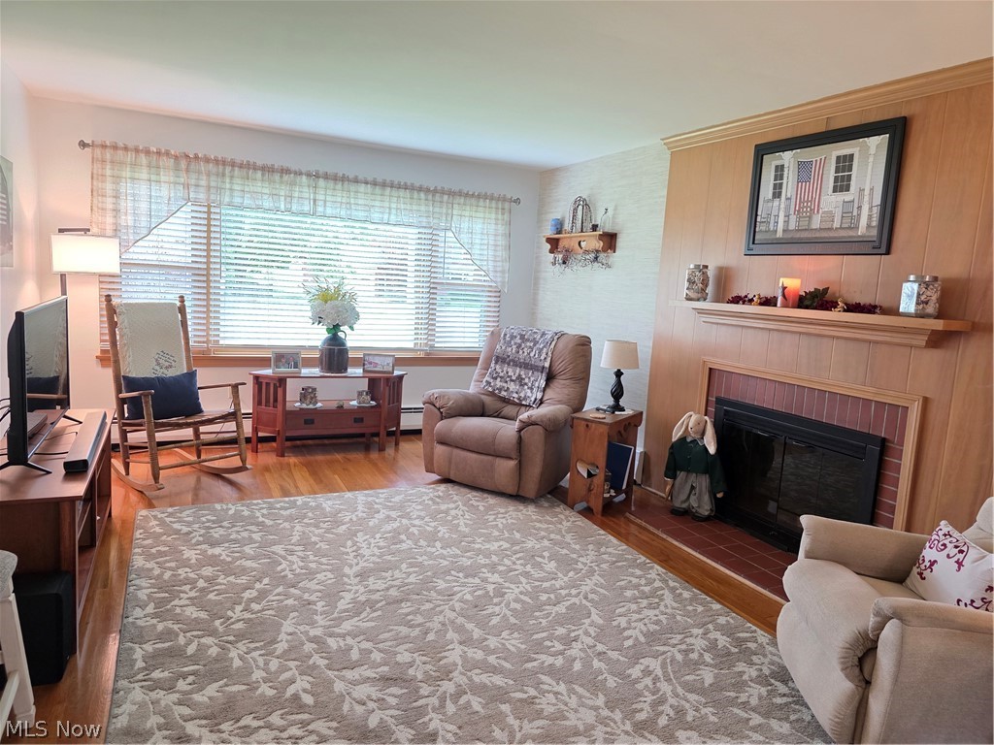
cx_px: 497
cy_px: 372
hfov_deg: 73.9
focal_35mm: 23
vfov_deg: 58.9
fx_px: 660
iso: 500
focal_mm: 6.3
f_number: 1.7
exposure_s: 1/120
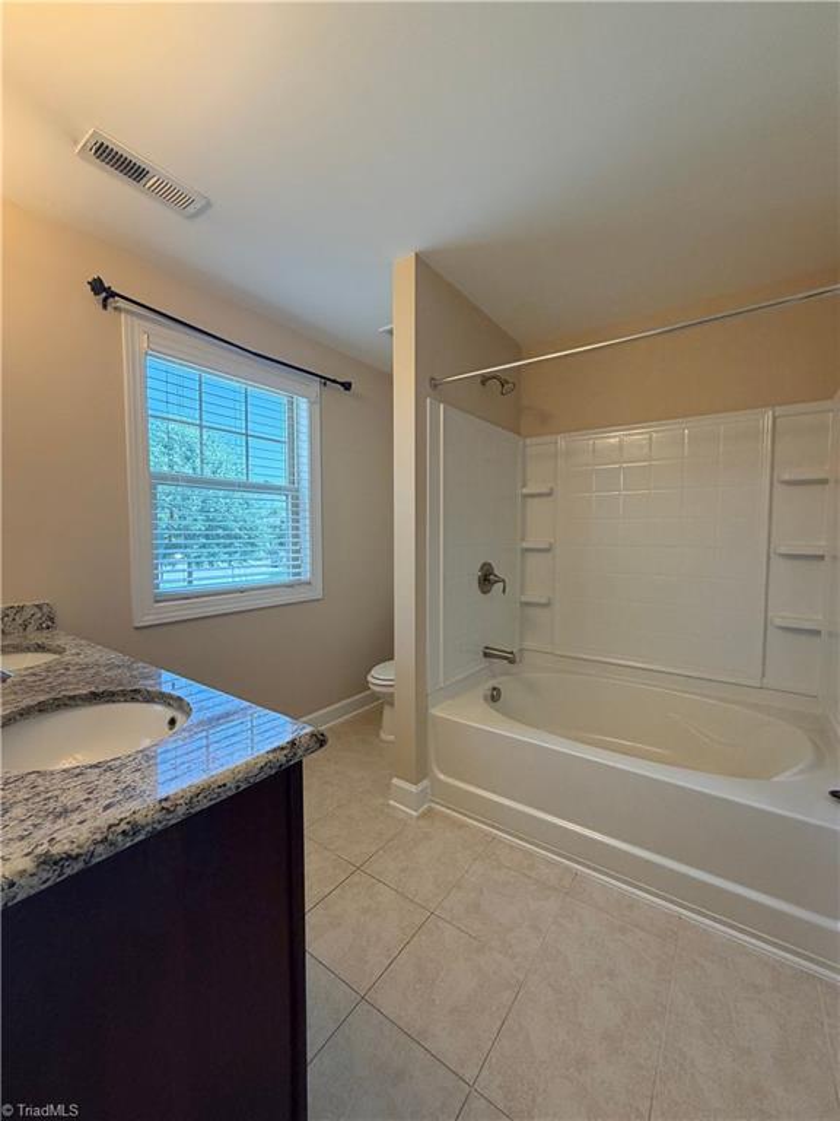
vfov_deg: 102.1
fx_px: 453
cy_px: 560
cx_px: 420
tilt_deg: -3.3
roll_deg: -0.6
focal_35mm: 14
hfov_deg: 85.7
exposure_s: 1/120
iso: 250
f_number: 2.2
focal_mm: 2.22
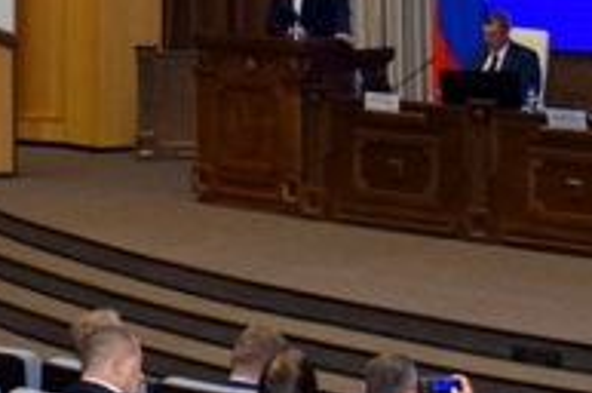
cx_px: 543
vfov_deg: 9.2
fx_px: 2396
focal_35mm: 146
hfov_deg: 13.9
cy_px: -126
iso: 800
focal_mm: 25
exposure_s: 1/100
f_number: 5
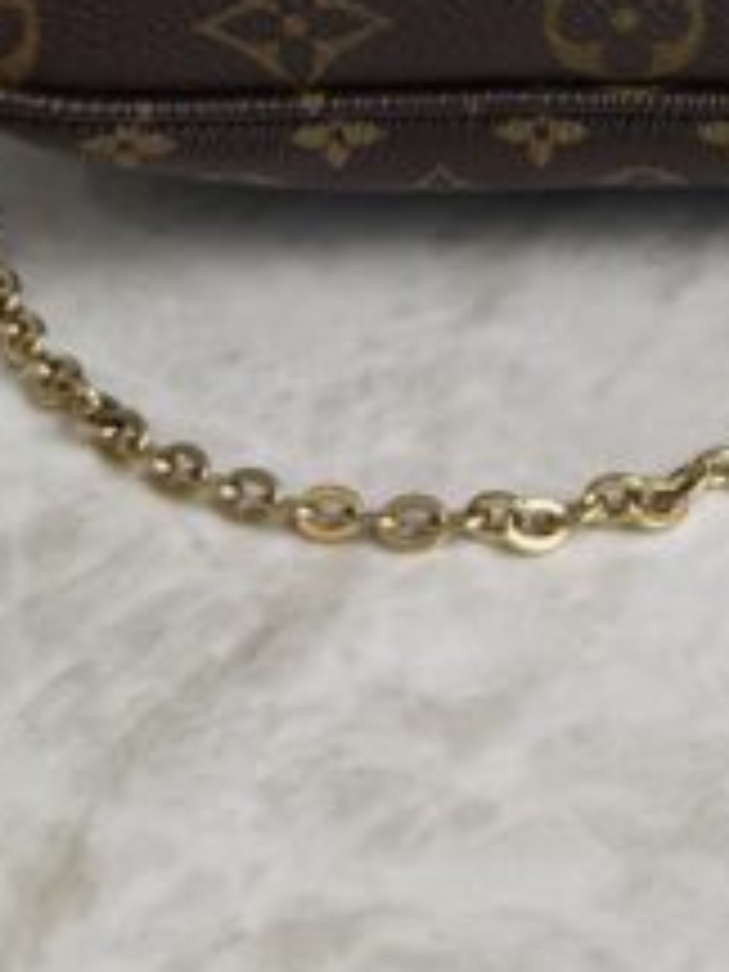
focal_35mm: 89
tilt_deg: -25.1
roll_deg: +0.5
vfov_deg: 19.6
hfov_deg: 15.9
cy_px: -414
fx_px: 2499
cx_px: 886
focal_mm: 6.76
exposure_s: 1/120
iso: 64
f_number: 1.78
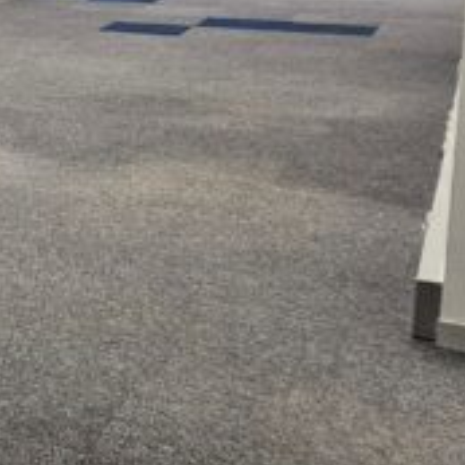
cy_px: 16
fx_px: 1033
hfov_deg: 17.2
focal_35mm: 68
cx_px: -503
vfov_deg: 24.4
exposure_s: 1/50
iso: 200
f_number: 2.2
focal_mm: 2.2
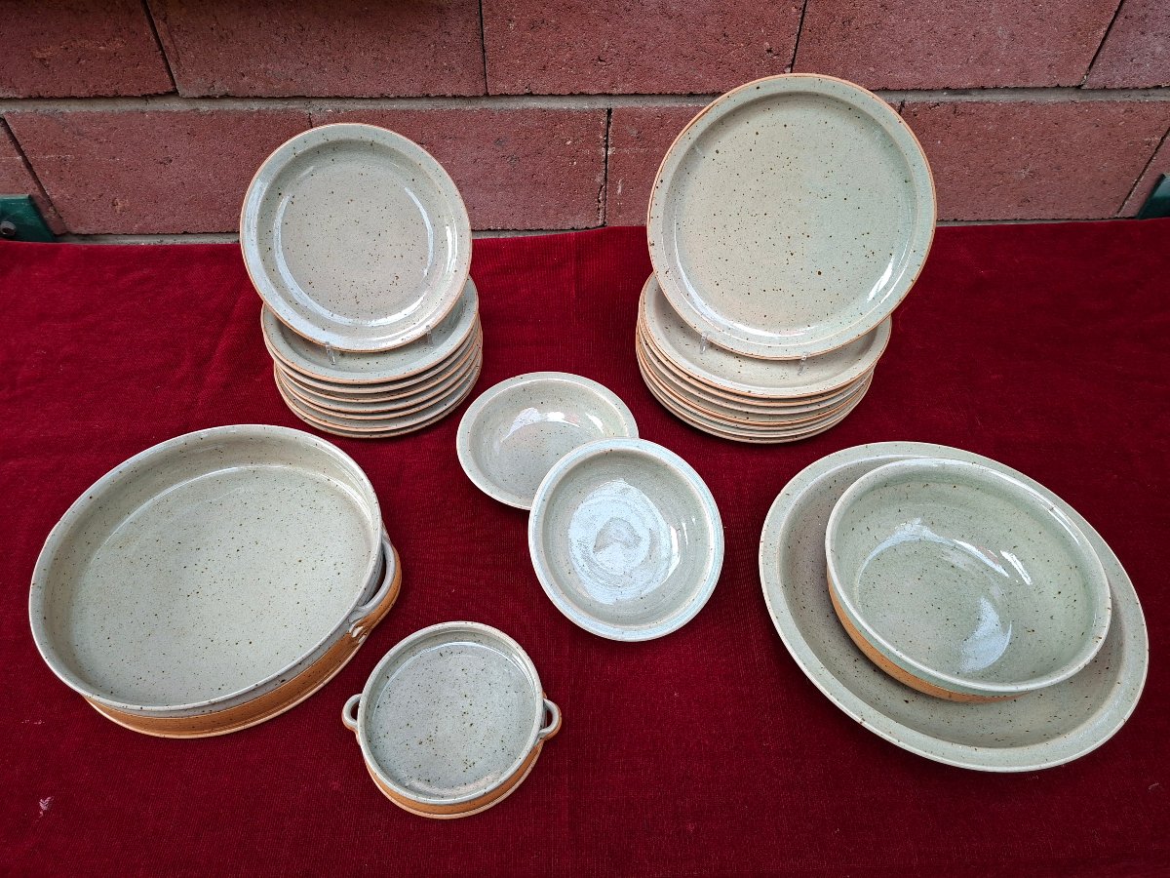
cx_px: 585
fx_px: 777
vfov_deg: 58.9
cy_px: 439
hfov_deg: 73.9
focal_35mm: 23
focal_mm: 5.54
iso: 250
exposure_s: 1/120
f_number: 1.8
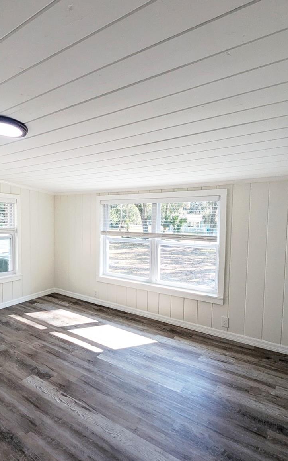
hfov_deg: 61.2
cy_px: 232
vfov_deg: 88.0
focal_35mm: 19
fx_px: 239
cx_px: 104
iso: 49
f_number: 2.2
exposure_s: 1/145
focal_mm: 1.95
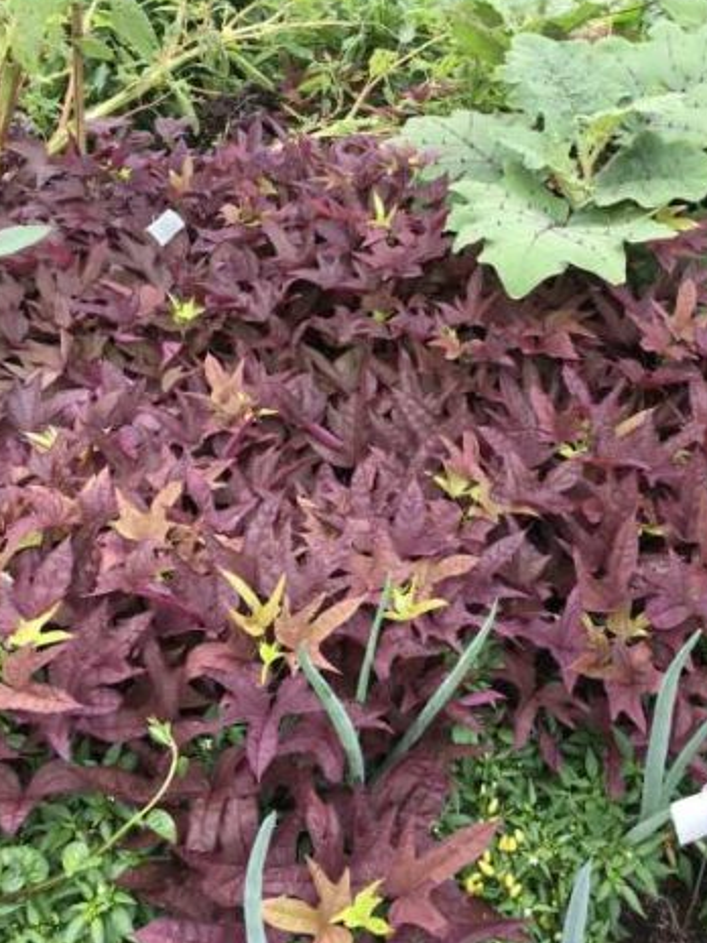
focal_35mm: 36
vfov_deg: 51.1
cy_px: 392
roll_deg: +0.3
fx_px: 980
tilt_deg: -37.5
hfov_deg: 39.5
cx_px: 425
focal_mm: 4.15
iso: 25
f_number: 2.2
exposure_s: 1/275
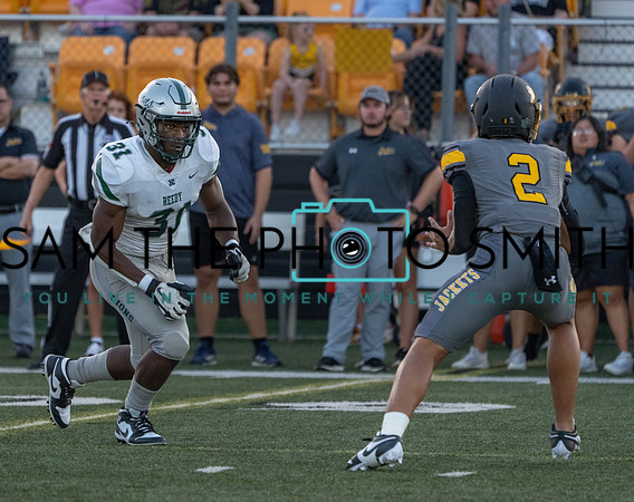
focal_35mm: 471
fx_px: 8805
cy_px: 213
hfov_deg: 4.1
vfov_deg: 3.3
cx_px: 234
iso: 2500
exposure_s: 1/1000
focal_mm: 333
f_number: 5.6
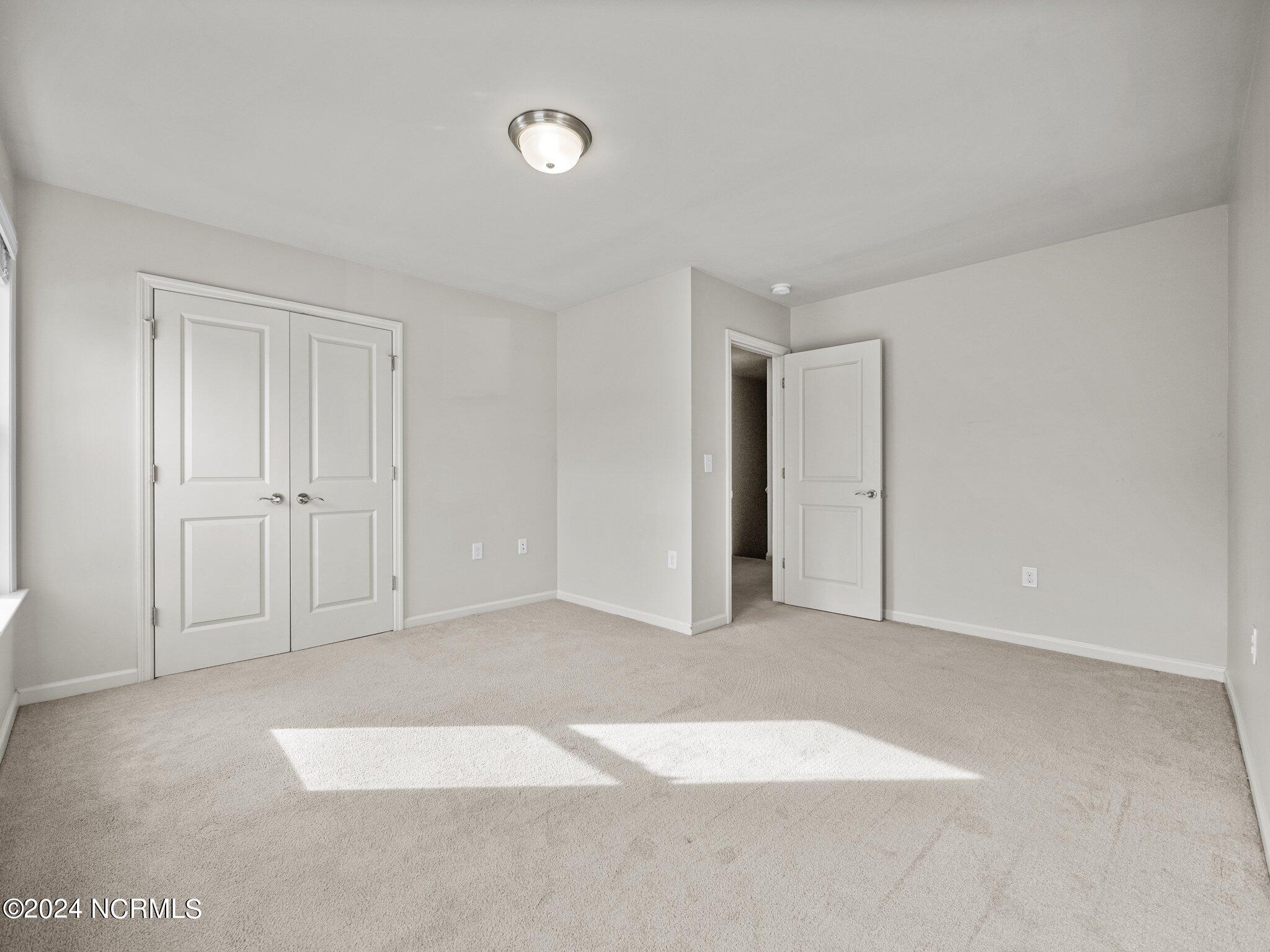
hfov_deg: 102.1
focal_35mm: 14
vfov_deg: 85.7
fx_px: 514
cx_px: 635
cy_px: 476
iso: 400
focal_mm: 7
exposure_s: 1/50
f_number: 4
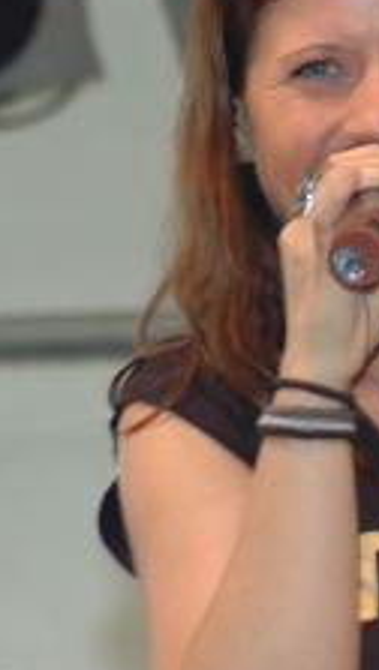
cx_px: 451
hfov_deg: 2.9
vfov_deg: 5.2
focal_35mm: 416
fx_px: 7413
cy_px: 137
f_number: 4.8
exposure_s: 1/60
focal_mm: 105
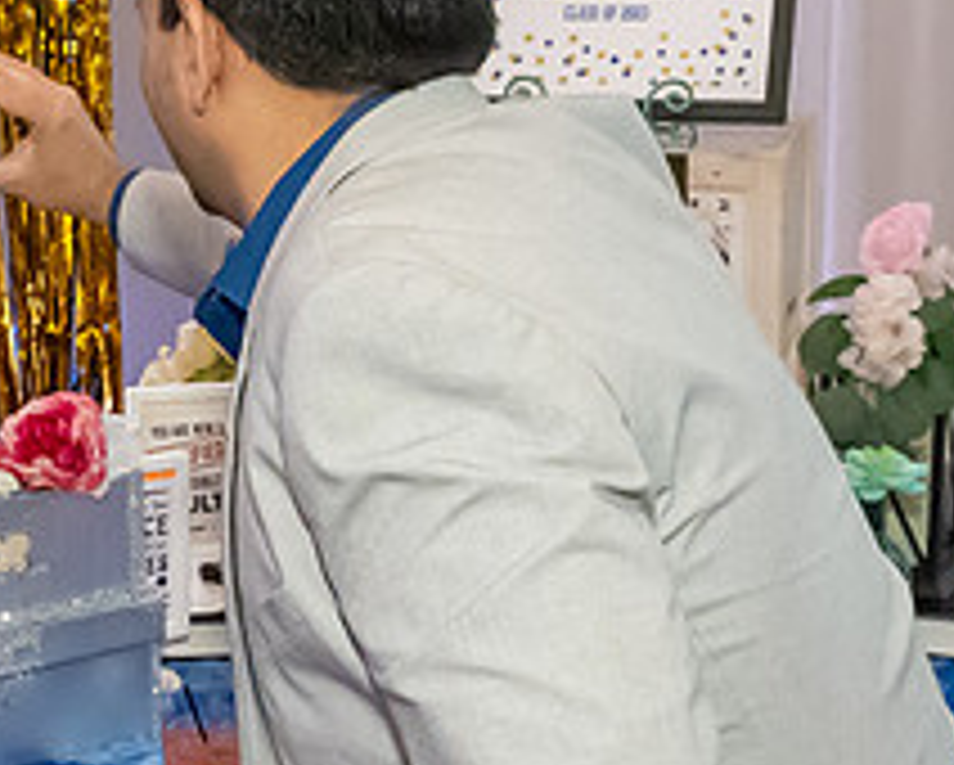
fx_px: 2487
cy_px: 308
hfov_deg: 20.4
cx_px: -165
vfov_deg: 17.5
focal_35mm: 88
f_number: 6.3
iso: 12800
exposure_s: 1/250
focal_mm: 17
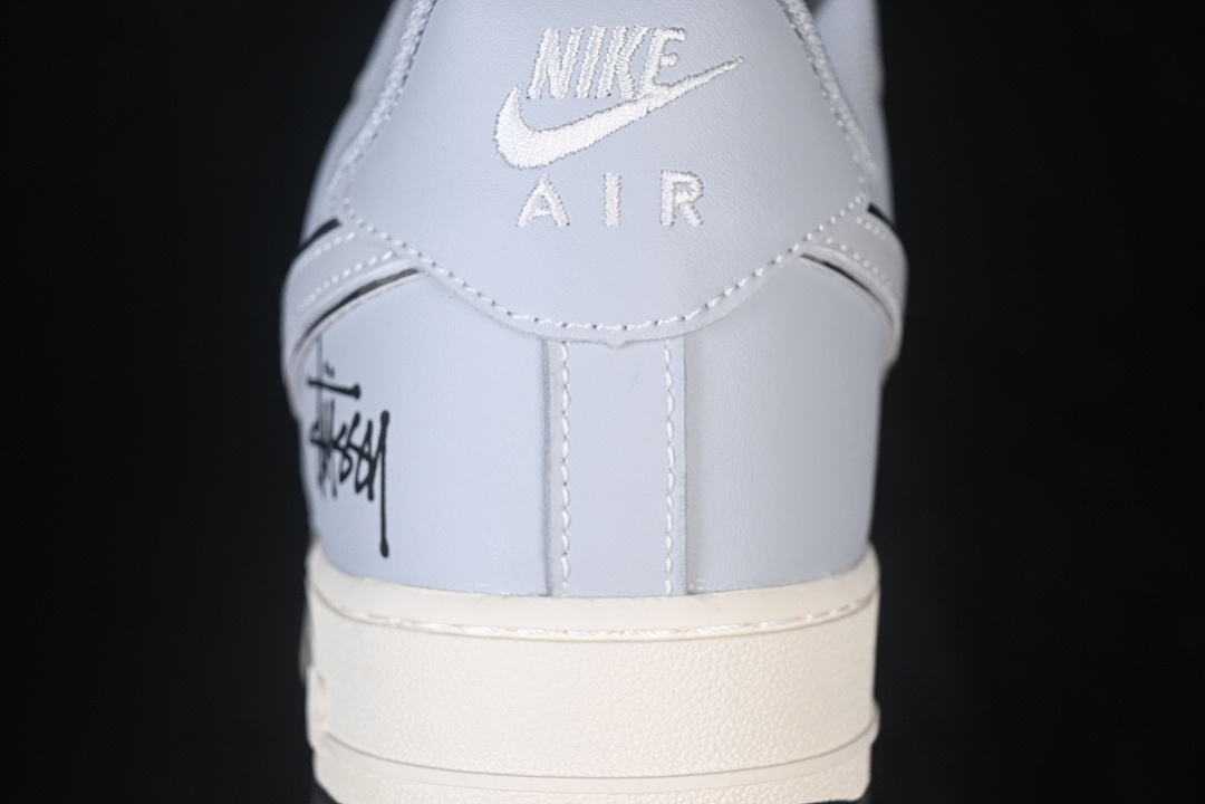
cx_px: 602
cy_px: 402
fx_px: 2510
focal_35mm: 75
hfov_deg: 27.0
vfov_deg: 18.2
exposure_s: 1/80
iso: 160
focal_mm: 50
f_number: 7.1
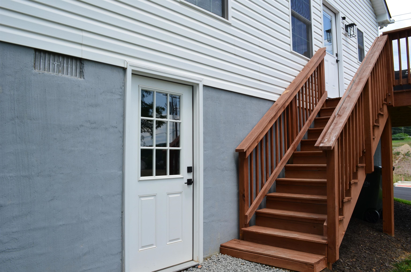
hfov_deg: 67.5
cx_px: 206
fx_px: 308
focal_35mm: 27
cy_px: 136
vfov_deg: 47.7
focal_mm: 18
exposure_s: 1/125
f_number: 11
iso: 200
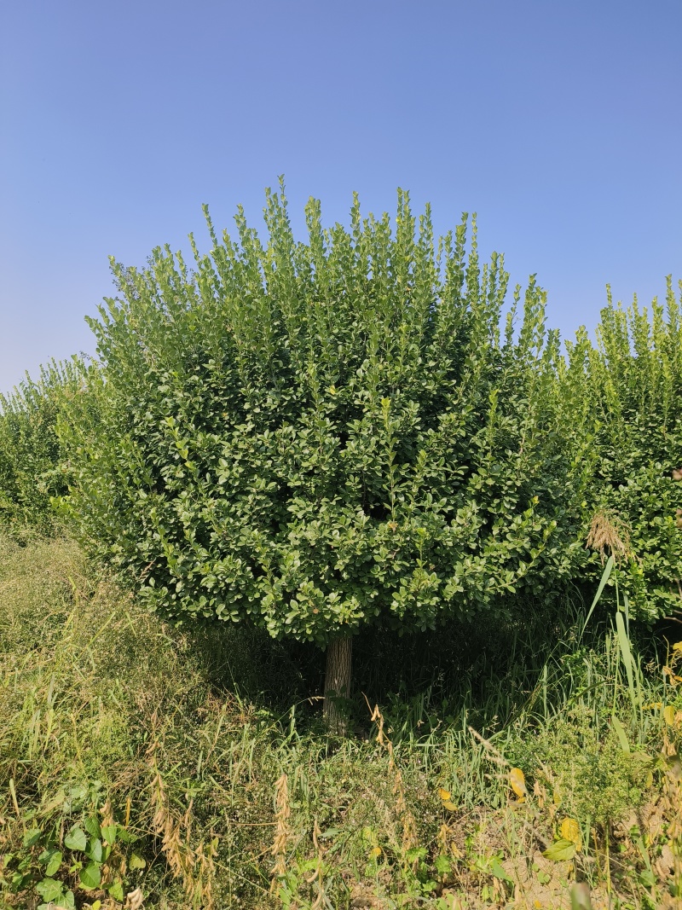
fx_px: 604
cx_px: 341
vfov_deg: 73.9
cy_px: 455
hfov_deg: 58.9
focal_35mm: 23
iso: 100
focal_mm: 5.5
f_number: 1.75
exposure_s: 1/1034
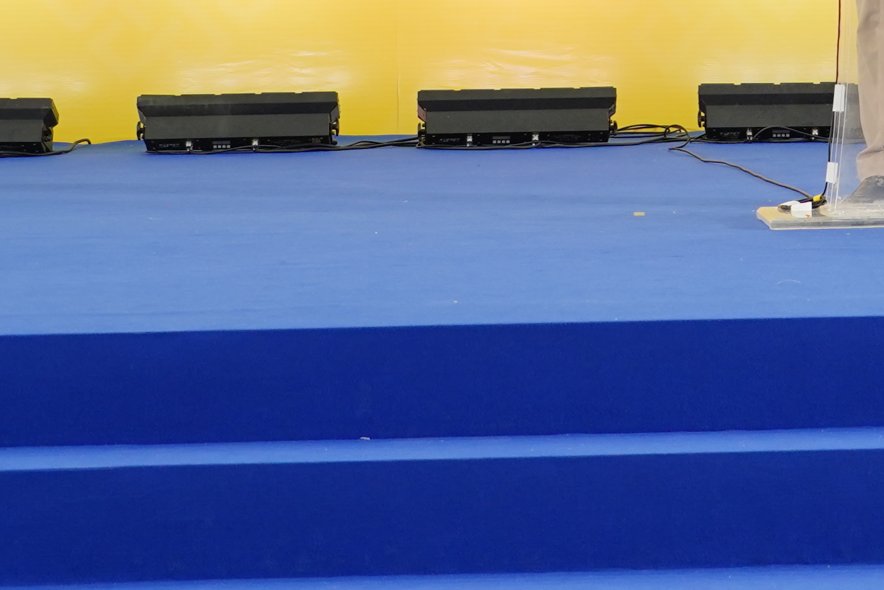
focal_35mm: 169
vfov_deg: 7.9
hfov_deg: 12.0
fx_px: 4150
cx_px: 903
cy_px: -351
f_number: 4.5
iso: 320
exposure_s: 1/80
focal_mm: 42
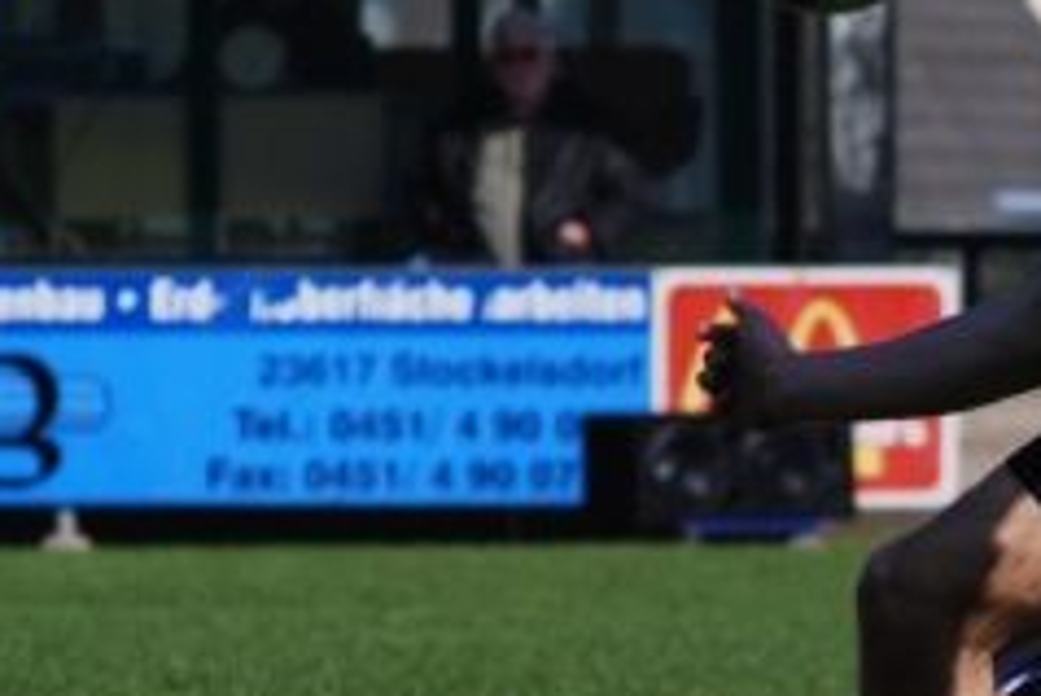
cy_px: 884
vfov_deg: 1.8
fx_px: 22616
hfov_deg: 2.6
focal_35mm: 782
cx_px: 1570
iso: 400
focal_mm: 155
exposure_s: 1/1000
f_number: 9
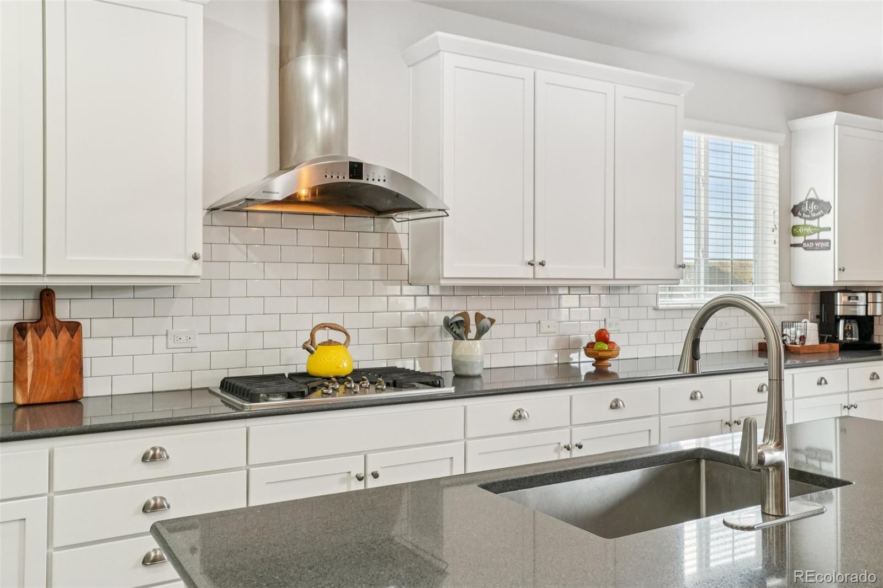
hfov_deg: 61.9
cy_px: 294
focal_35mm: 30
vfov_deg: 43.6
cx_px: 442
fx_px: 736
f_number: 8
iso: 320
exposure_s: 1/45
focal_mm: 20
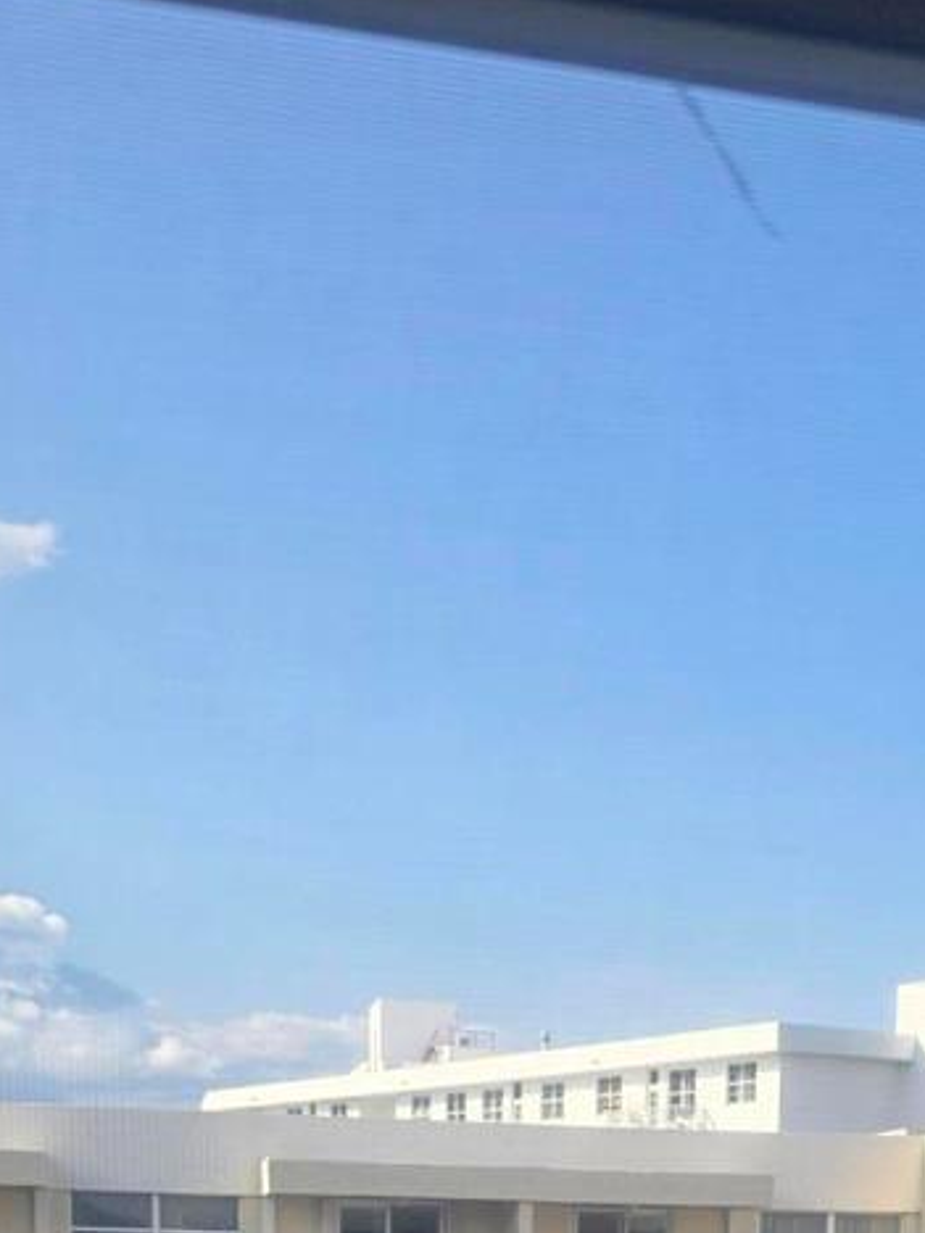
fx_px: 2102
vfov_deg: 28.1
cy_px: 1515
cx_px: 609
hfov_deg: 24.7
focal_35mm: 59
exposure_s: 1/359
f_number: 1.7
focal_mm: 6.3
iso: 40
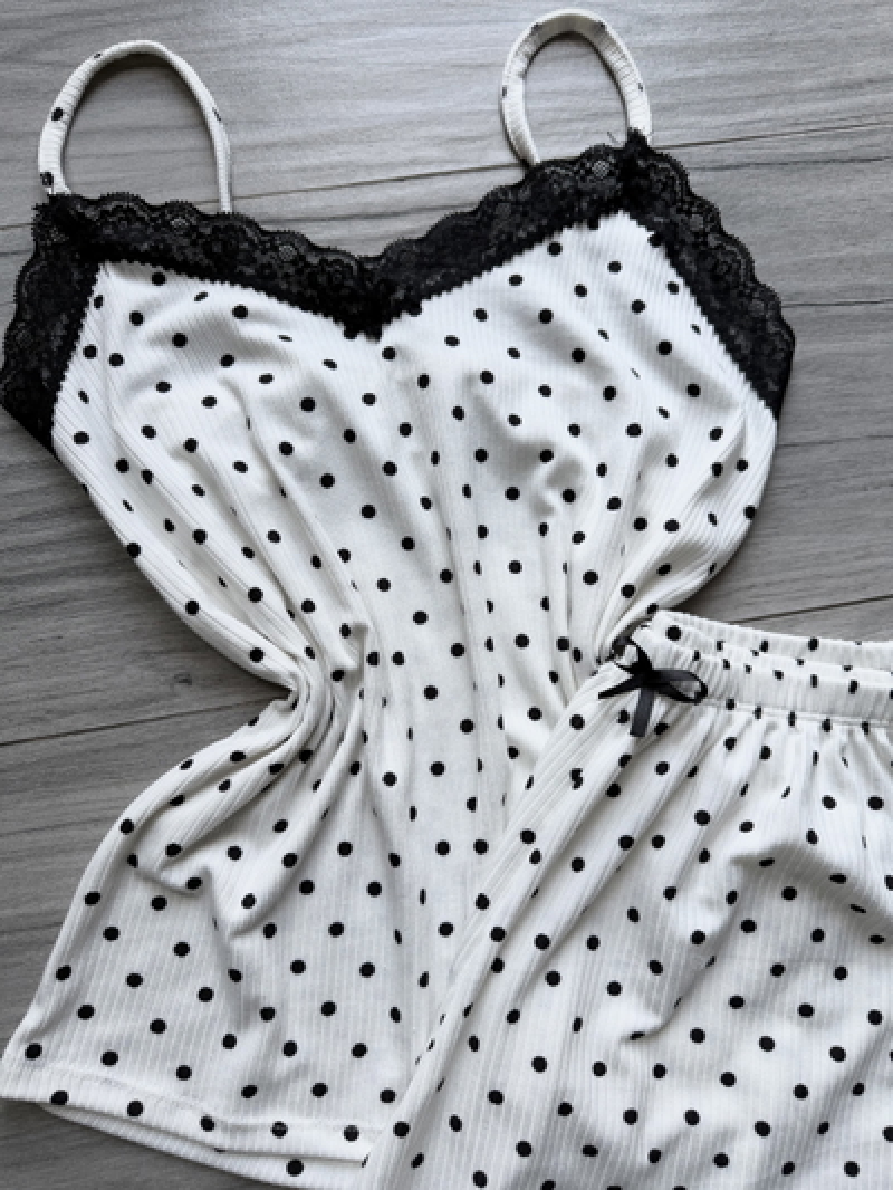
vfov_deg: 71.6
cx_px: 446
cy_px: 595
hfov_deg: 56.8
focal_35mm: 24
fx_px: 825
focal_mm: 6.76
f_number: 1.78
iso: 80
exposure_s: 1/121
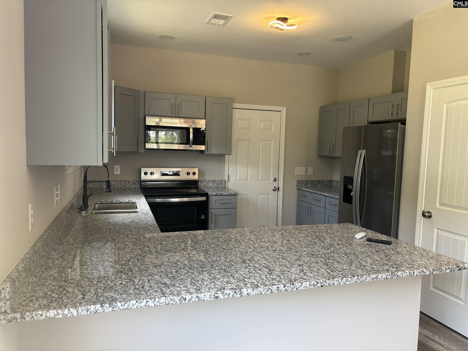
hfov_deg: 67.3
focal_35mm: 26
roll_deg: -1.7
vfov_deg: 53.1
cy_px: 176
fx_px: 352
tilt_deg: -5.0
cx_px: 234
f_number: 1.6
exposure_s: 1/118
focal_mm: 5.96
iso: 100
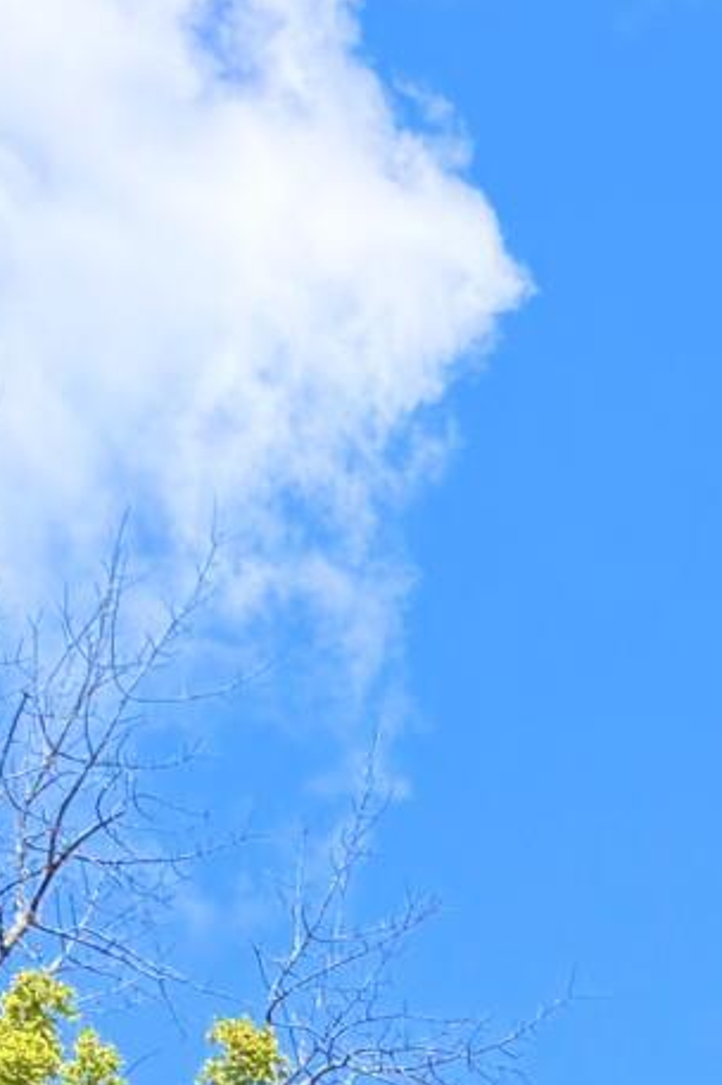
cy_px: 2663
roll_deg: -2.3
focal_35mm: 164
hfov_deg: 7.9
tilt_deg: +20.0
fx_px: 4941
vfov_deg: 10.6
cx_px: 1496
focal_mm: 6.76
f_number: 1.78
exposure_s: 1/2000
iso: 80
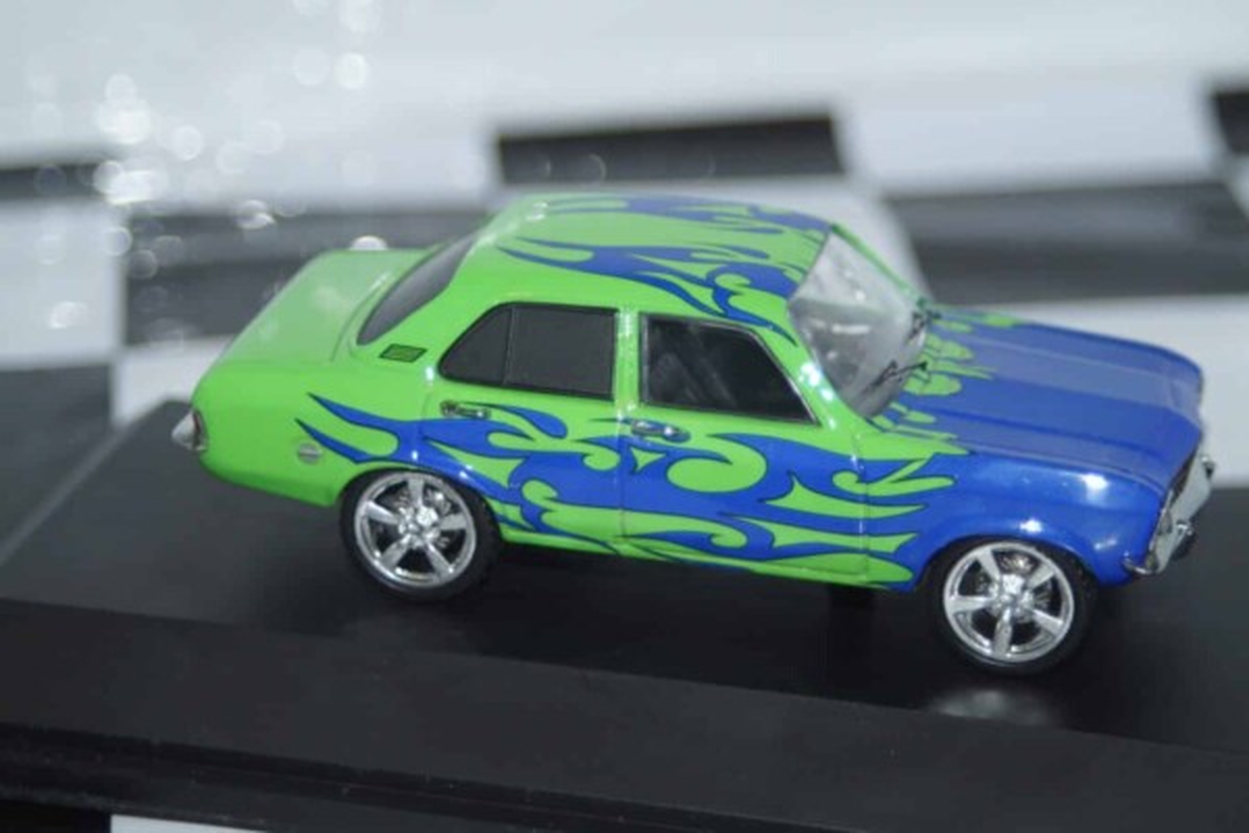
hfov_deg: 17.1
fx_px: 4163
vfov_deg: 11.4
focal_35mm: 120
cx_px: 624
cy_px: 416
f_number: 5.6
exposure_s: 1/60
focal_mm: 80
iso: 200
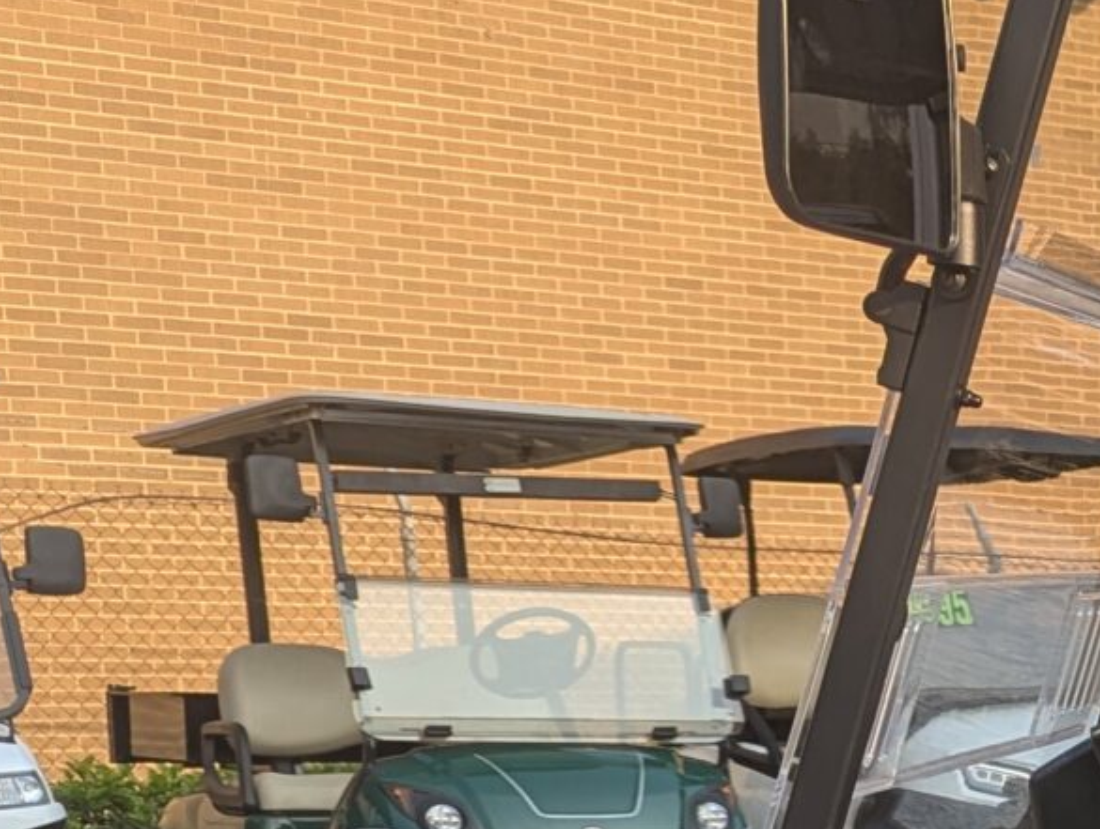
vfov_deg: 13.7
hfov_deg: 15.4
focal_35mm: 105
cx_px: 2114
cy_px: 1053
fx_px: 3343
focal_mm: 6.81
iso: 46
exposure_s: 1/699
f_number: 1.85
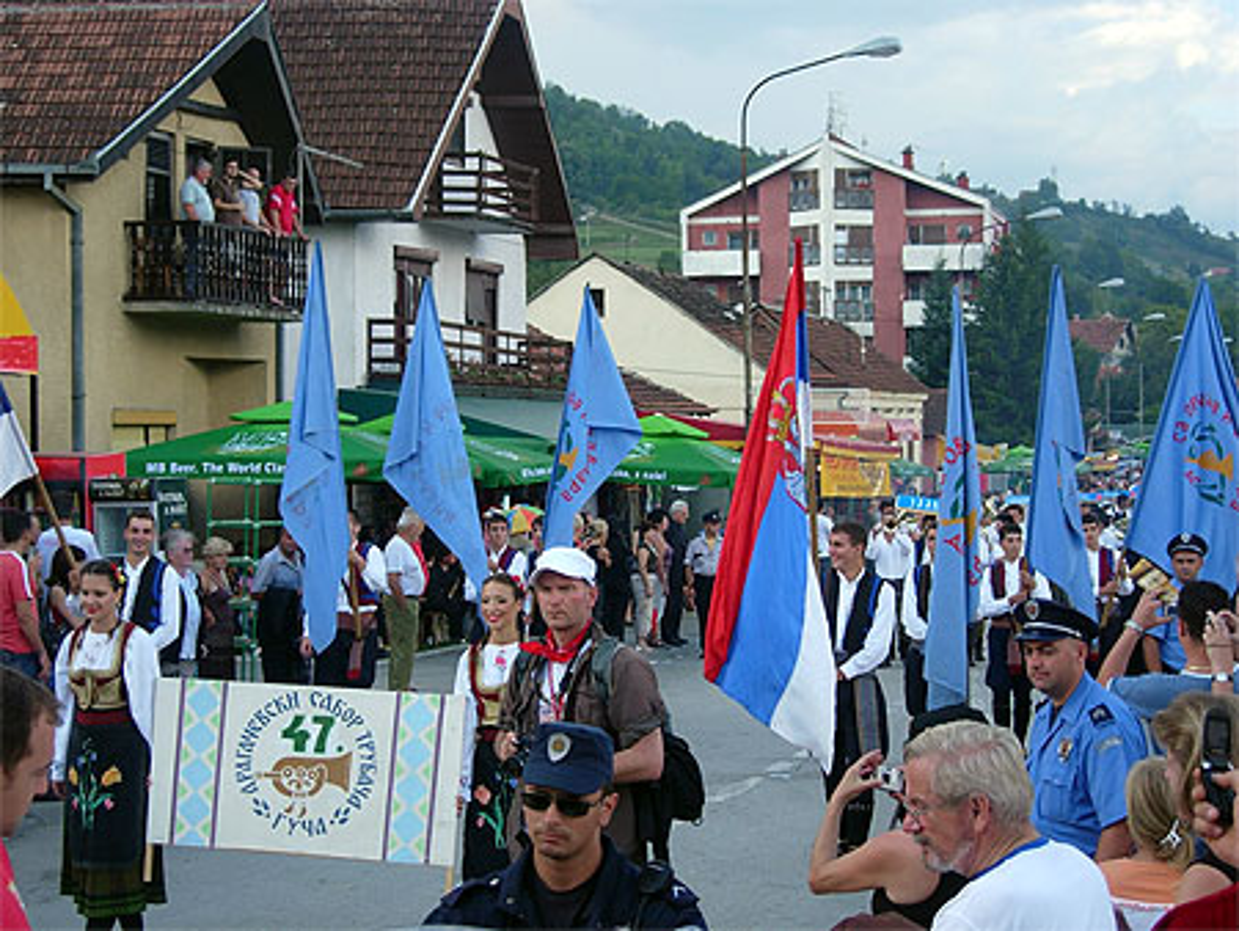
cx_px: 620
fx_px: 2185
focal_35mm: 61
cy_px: 466
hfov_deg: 31.7
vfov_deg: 24.0
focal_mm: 12.7
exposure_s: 1/209
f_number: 3.5
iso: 64
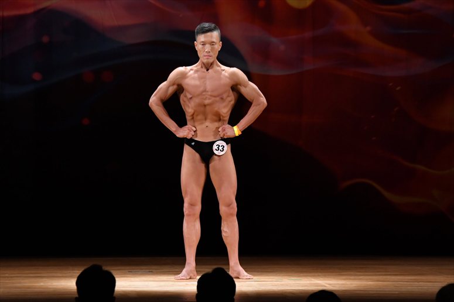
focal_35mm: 240
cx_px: 227
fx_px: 3025
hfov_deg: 8.6
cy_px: 151
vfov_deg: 5.7
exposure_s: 1/400
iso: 3200
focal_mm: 160
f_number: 5.6
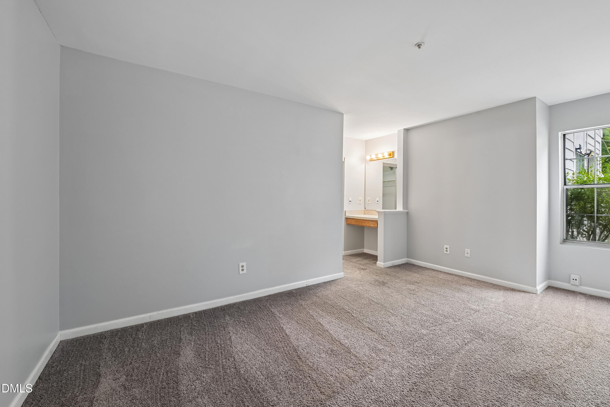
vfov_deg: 81.2
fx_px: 237
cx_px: 305
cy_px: 204
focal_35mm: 14
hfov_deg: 104.3
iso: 200
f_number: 9
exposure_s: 1/3.33
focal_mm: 14
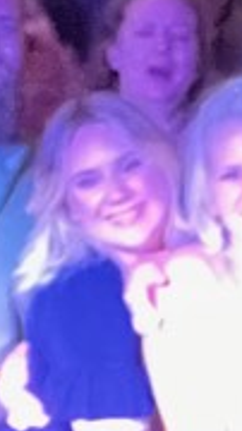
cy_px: 500
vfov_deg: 11.6
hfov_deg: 6.4
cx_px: 558
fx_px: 2080
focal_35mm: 182
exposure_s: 1/15
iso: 800
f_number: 2.2
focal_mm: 2.71
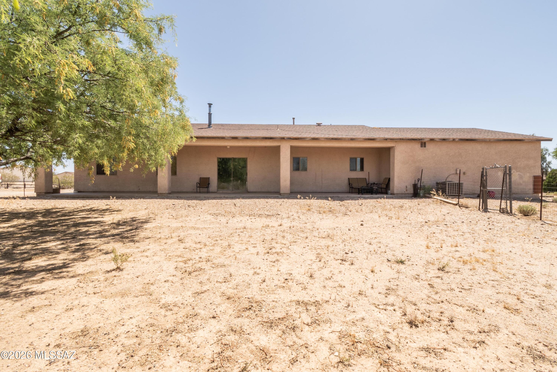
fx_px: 232
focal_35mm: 15
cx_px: 278
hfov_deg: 100.4
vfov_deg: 77.3
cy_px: 186
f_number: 22
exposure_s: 1/50
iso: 200
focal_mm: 10
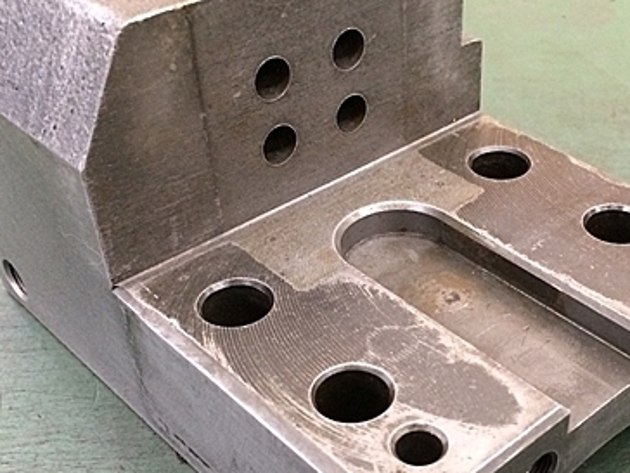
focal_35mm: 51
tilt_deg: -41.5
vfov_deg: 28.2
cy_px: 341
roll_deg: -0.6
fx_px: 928
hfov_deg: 37.0
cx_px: 436
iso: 320
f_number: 2.2
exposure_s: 1/24
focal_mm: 4.15
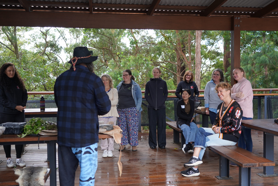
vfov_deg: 36.9
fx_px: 278
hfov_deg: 53.1
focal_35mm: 36
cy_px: 93
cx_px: 139
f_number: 4
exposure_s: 1/160
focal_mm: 36
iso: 250
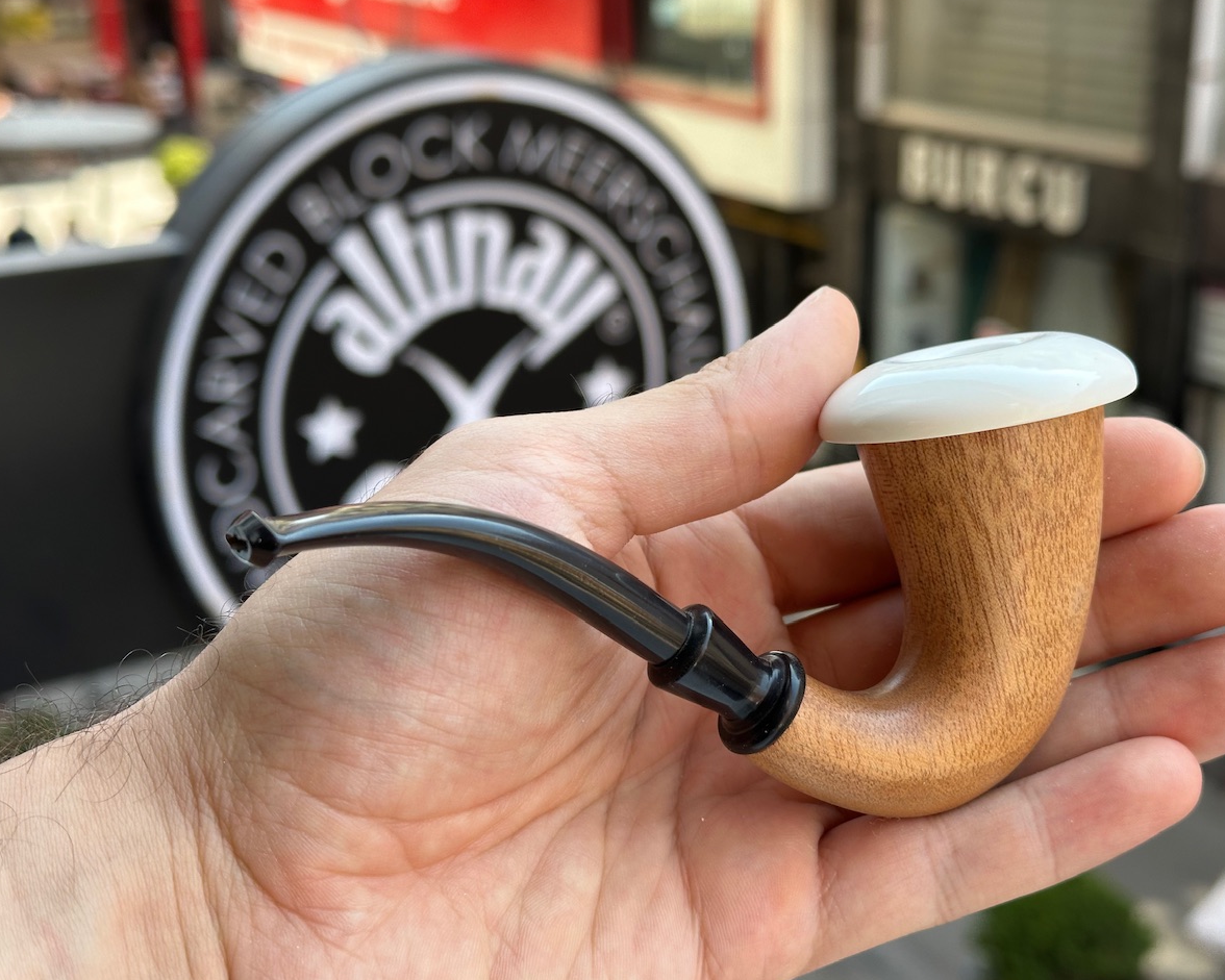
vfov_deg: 29.7
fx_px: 1849
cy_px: 491
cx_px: 640
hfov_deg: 36.6
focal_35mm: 51
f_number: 1.78
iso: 64
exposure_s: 1/430
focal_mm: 6.86
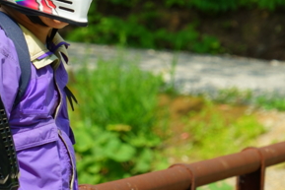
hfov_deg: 4.2
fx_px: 3905
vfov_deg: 2.8
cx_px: 38
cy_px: 40
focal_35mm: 493
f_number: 8
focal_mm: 178
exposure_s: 1/250
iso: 100
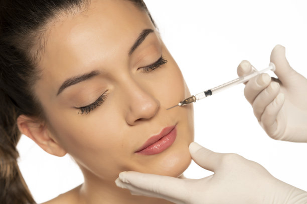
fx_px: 767
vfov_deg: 15.2
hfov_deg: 22.6
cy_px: 102
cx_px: 154
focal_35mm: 90
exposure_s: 1/160
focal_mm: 90
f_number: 6.3
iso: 200
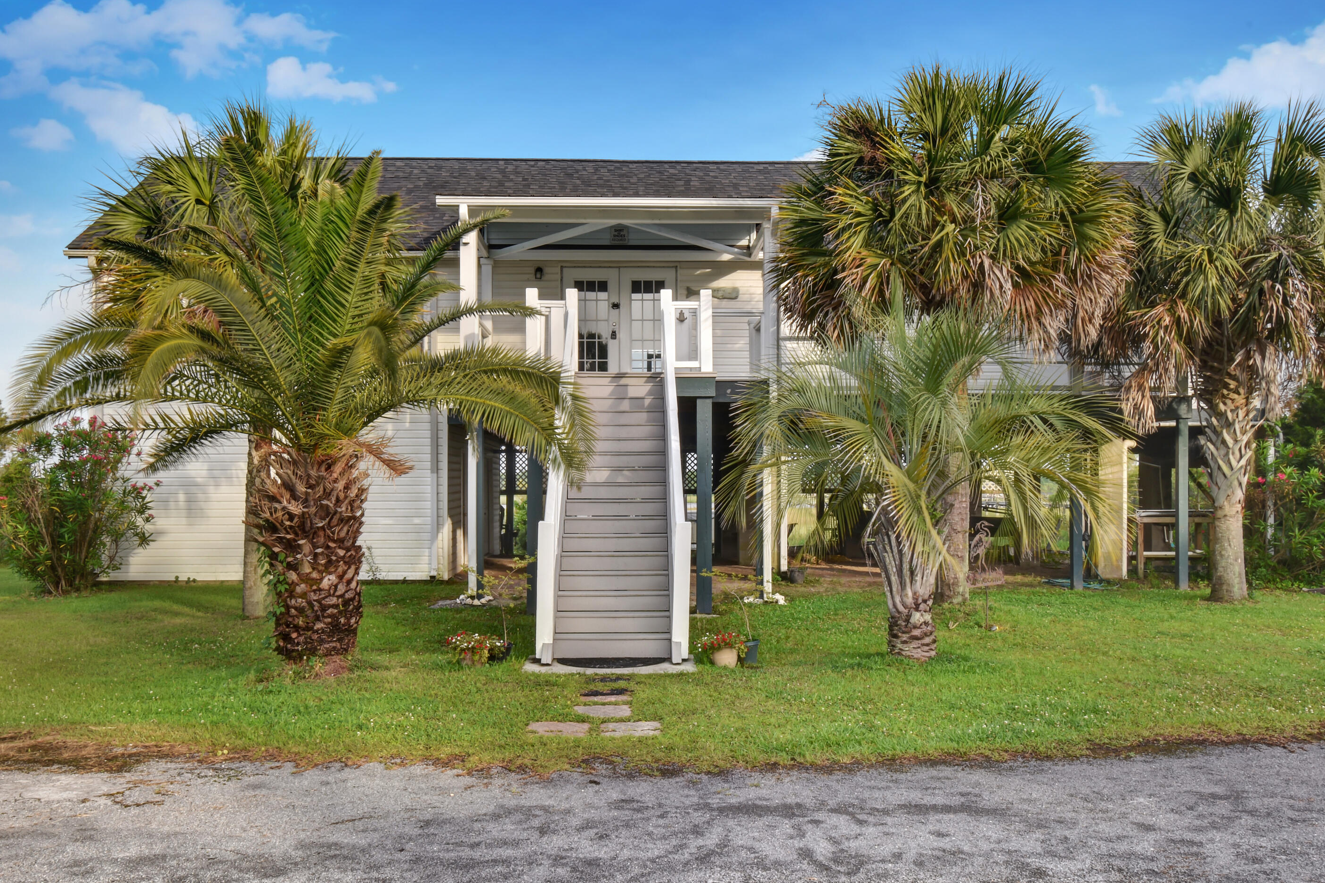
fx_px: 1178
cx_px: 654
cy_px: 470
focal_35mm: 32
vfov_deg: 41.1
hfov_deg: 58.7
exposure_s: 1/13
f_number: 22
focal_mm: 20
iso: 100
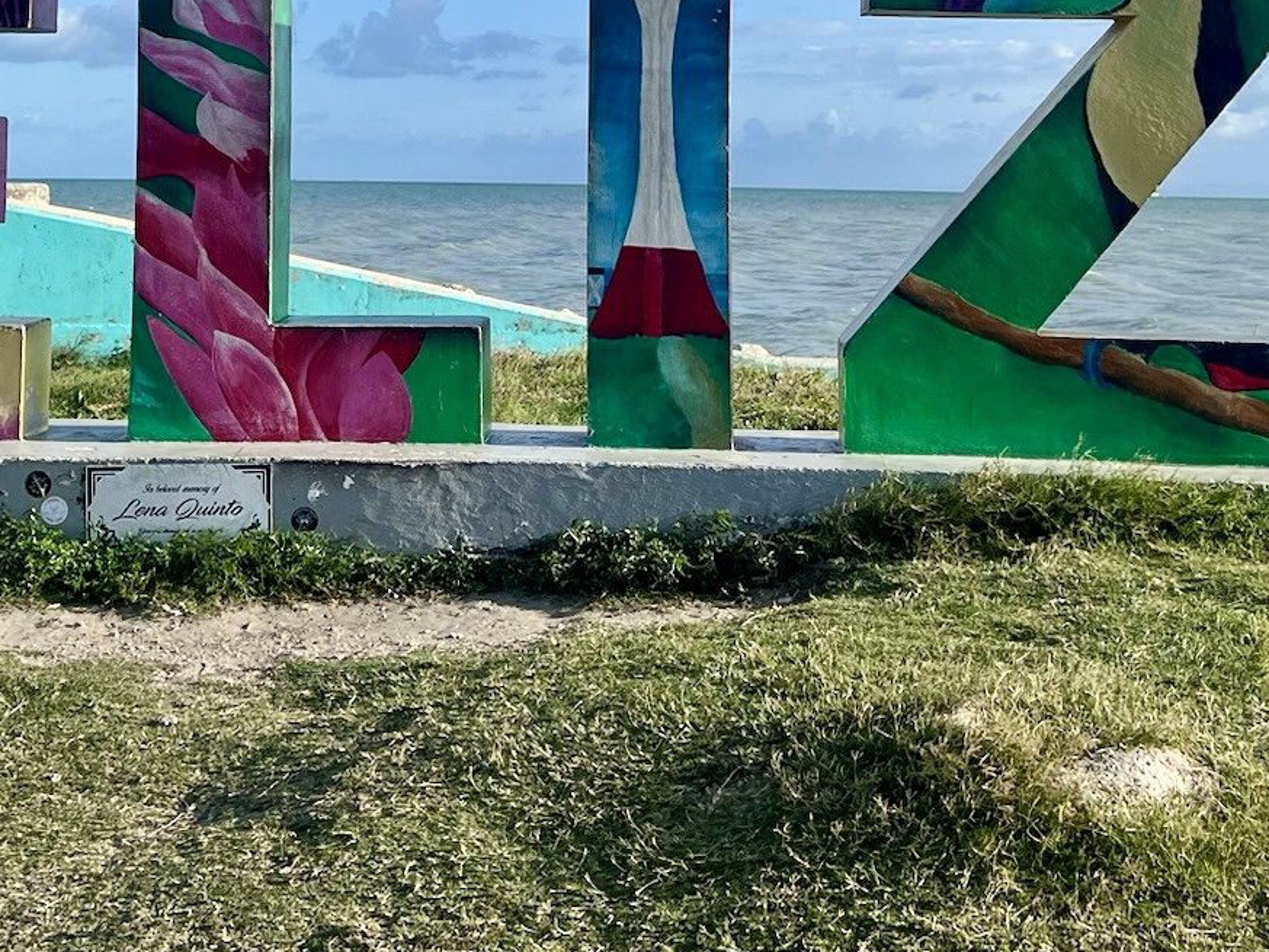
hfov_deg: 31.5
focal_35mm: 61
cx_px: 461
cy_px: -103
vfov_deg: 22.6
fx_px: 2237
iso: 50
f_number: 1.5
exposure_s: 1/3704
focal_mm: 5.7
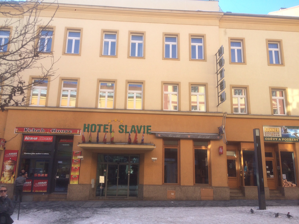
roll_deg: +0.1
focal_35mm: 29
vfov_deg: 48.2
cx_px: 150
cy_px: 112
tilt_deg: +13.6
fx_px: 250
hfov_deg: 61.7
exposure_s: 1/446
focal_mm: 4.15
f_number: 2.2
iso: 32
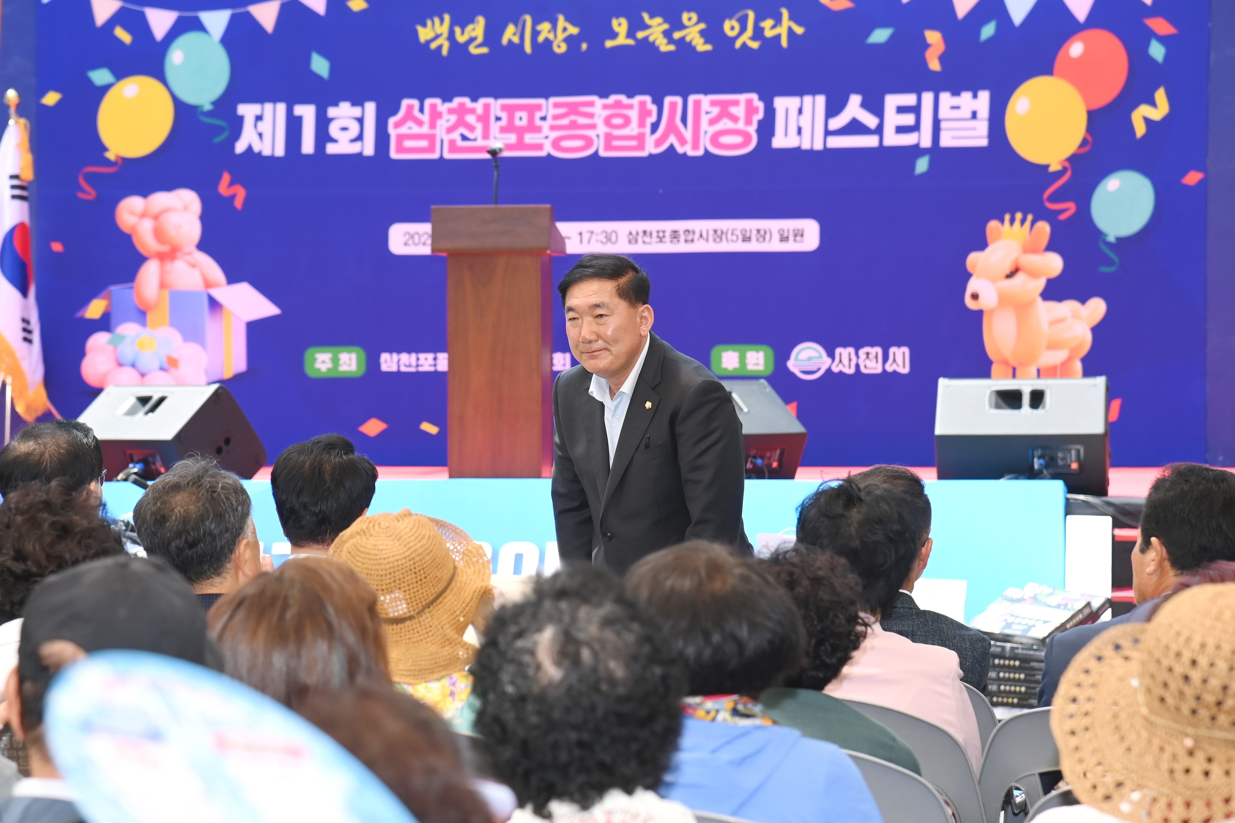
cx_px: 618
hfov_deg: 20.4
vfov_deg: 13.7
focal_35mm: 100
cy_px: 412
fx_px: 3430
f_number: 6.3
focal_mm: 100
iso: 400
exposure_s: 1/640
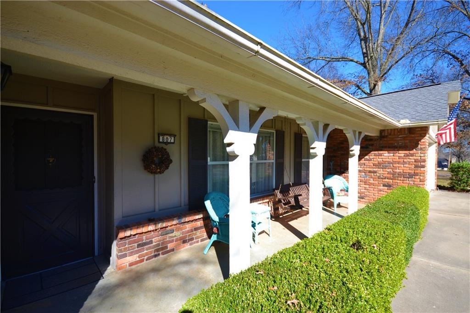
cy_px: 156
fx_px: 196
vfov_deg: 77.3
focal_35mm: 15
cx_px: 235
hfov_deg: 100.4
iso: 100
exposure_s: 1/160
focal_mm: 10
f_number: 6.3
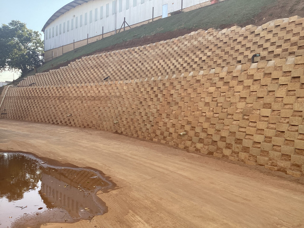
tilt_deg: -1.5
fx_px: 272
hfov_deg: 58.4
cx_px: 152
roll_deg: -0.9
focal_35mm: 31
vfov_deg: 45.4
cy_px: 114
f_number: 2.4
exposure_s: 1/290
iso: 25
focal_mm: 3.3
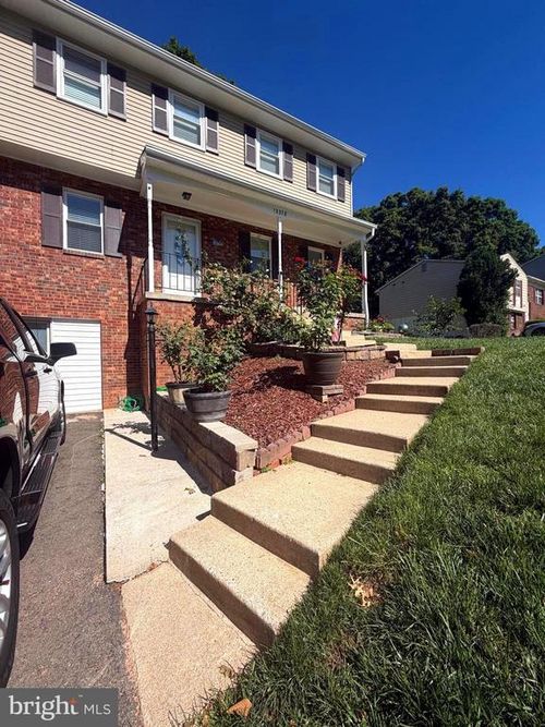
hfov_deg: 85.7
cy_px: 364
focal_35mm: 14
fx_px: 294
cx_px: 272
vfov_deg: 102.1
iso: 20
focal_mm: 2.22
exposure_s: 1/955
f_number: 2.2
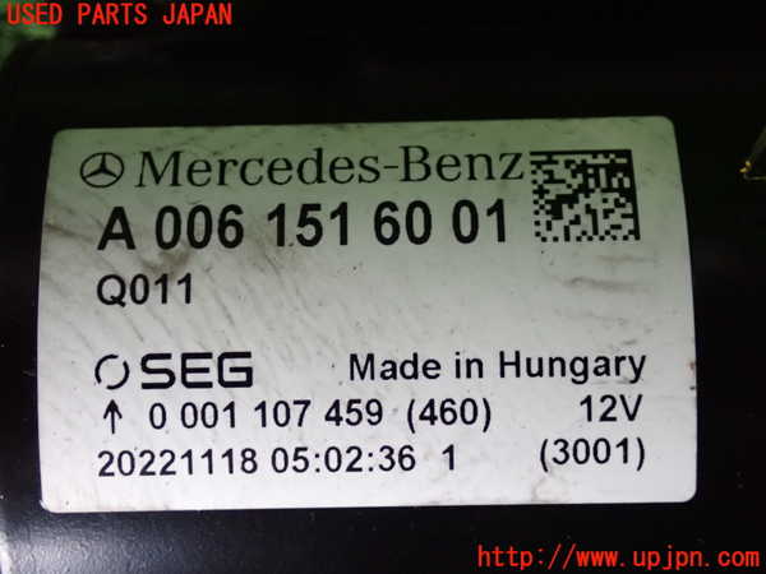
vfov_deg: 21.9
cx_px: 383
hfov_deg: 29.0
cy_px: 287
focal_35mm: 67
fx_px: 1483
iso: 1250
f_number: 3.8
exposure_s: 1/200
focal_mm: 11.88
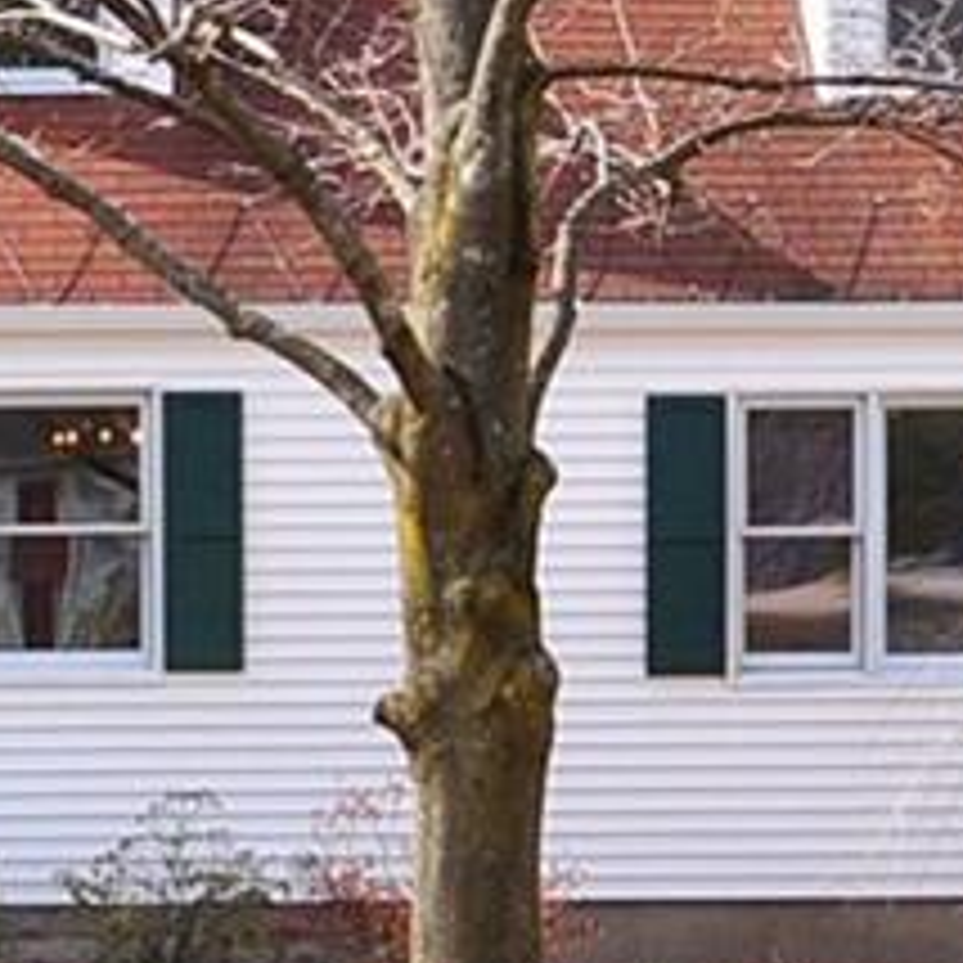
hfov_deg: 14.1
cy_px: 328
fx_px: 3840
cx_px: 22
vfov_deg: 14.3
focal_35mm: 122
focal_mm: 20
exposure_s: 1/500
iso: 250
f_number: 8
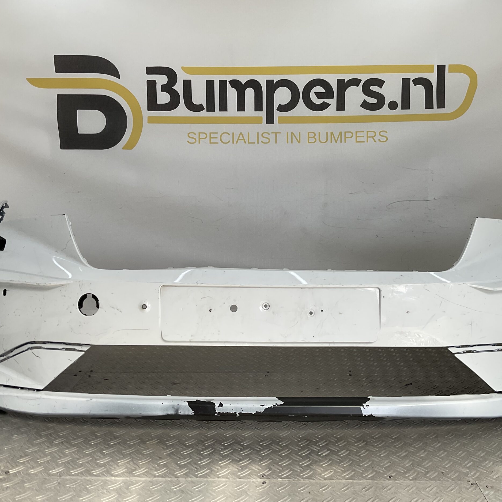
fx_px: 574
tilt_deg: -10.3
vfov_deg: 47.2
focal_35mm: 35
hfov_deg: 47.2
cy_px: 253
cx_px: 270
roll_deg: -1.2
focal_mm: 3
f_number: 1.8
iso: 16
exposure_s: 1/580
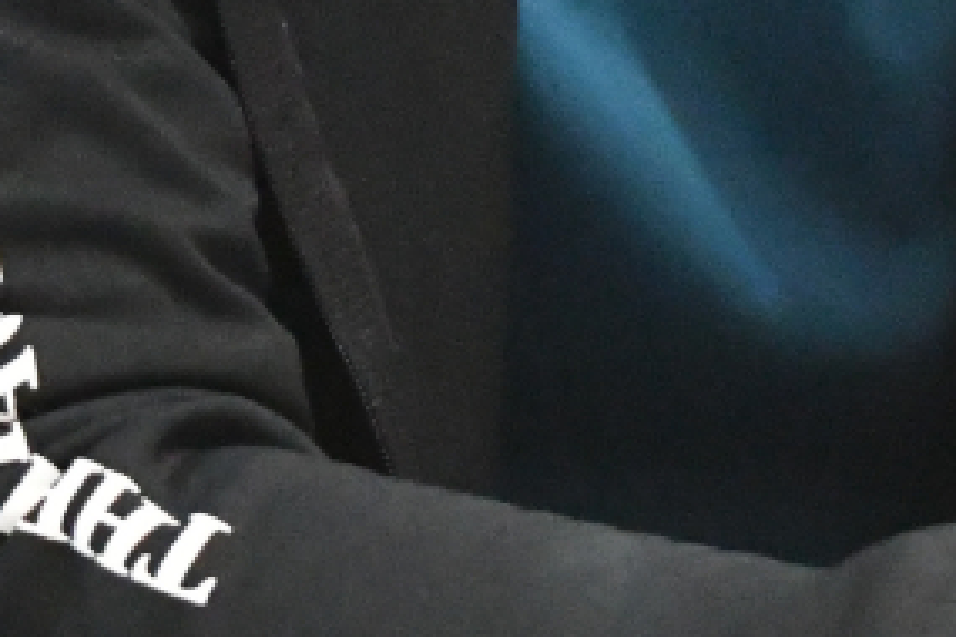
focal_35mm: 307
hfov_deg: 6.7
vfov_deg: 4.4
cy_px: -432
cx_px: 882
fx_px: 8152
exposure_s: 1/125
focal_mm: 36
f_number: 8
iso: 8000
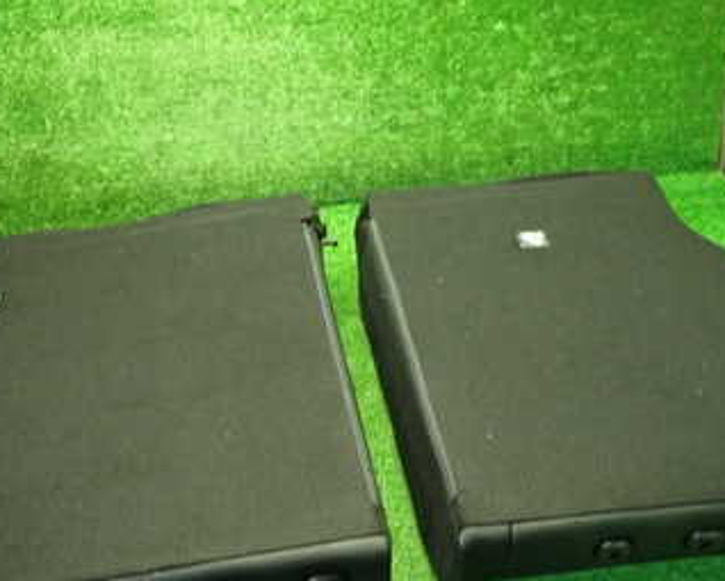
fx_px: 988
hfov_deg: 40.1
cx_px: 292
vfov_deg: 32.7
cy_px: 346
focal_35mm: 46
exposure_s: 1/30
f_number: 2
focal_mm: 4.5
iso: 400
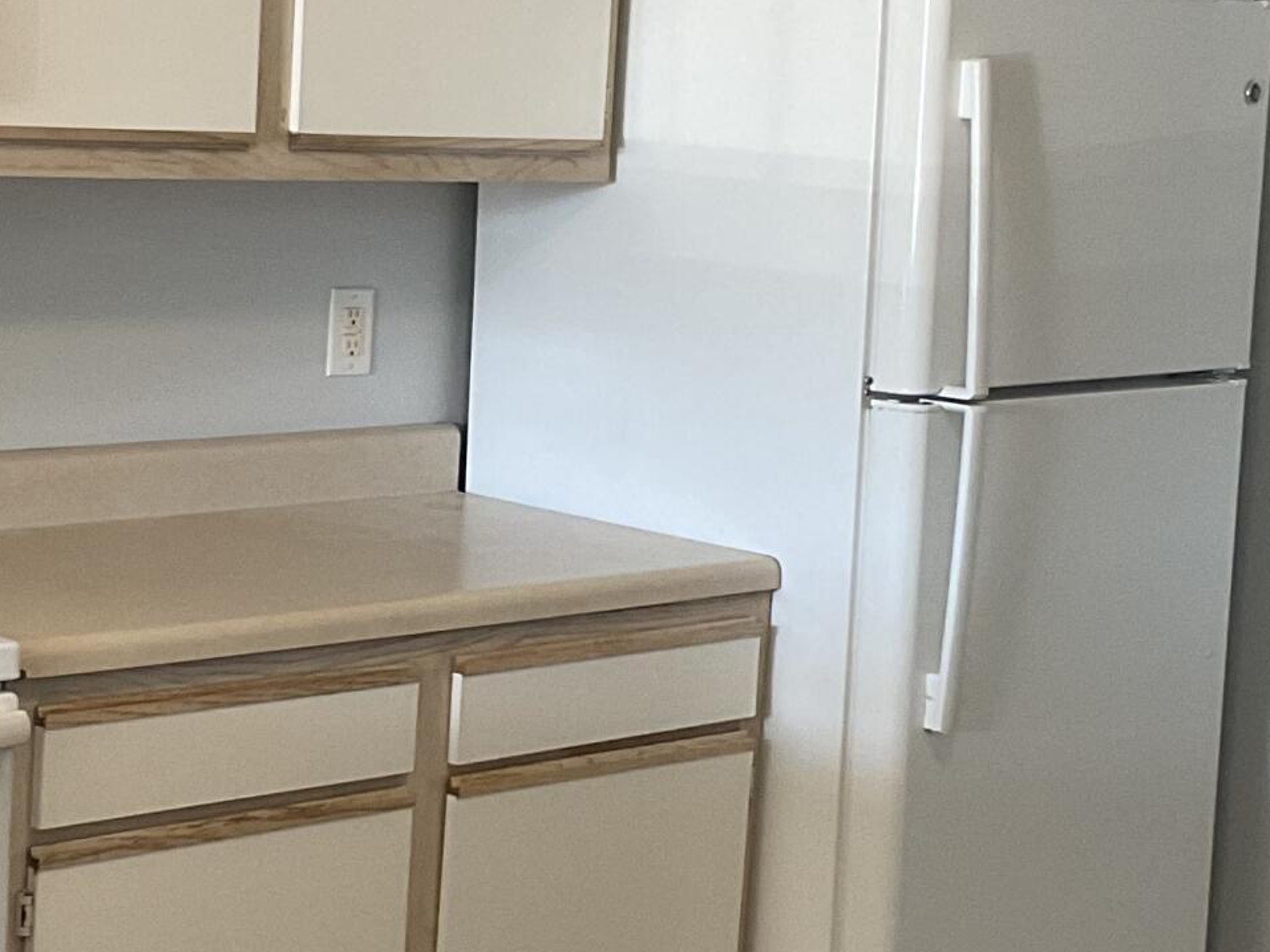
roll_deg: -3.0
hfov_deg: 21.5
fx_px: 3339
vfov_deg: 16.2
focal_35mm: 91
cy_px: 469
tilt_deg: -9.1
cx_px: 644
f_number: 1.8
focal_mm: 3
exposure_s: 1/60
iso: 100
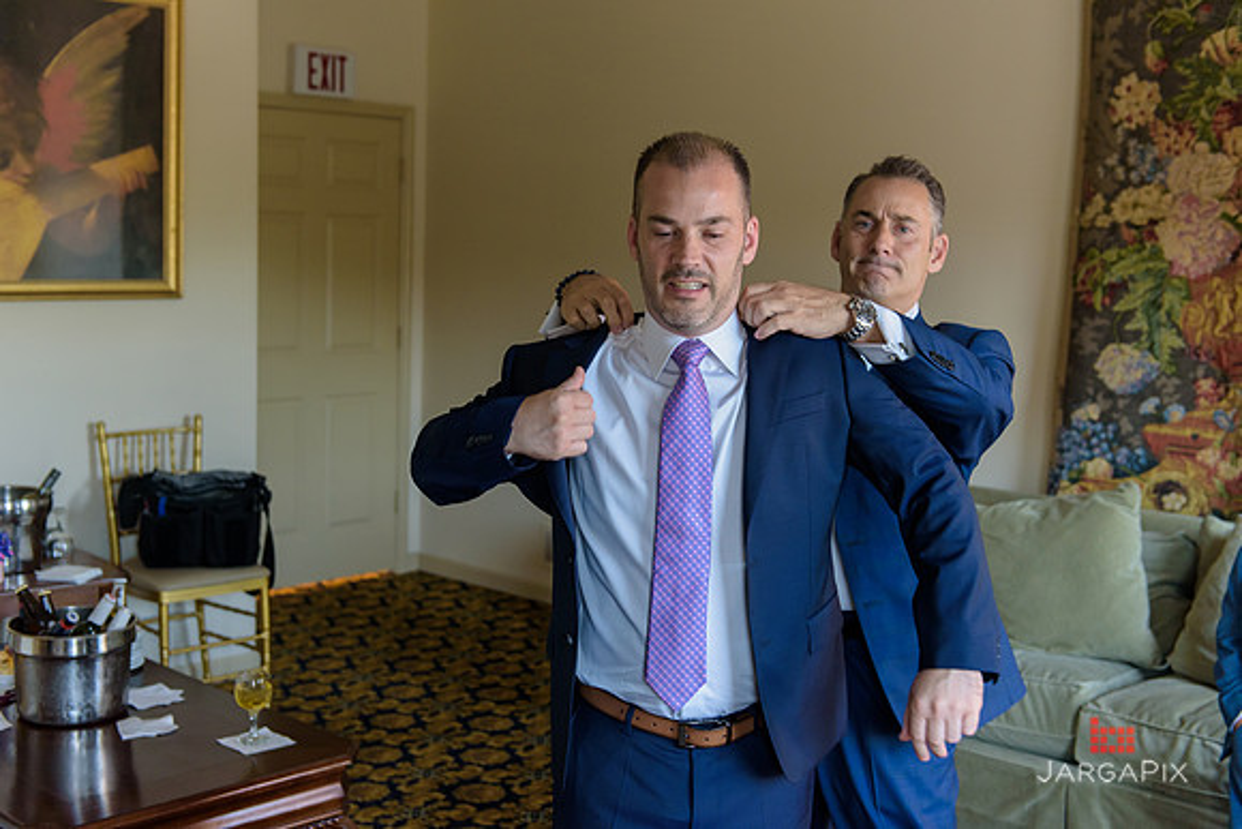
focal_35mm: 44
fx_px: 1518
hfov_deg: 44.5
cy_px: 414
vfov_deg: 30.5
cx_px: 621
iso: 640
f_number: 3.2
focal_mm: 44
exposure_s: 1/125
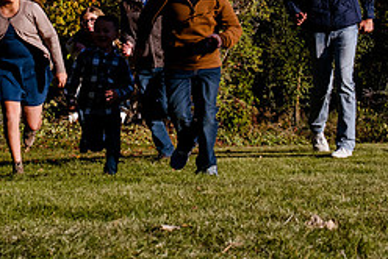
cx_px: 113
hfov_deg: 13.3
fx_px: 1662
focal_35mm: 154
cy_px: -52
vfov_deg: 8.8
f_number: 7.1
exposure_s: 1/500
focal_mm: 38
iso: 320
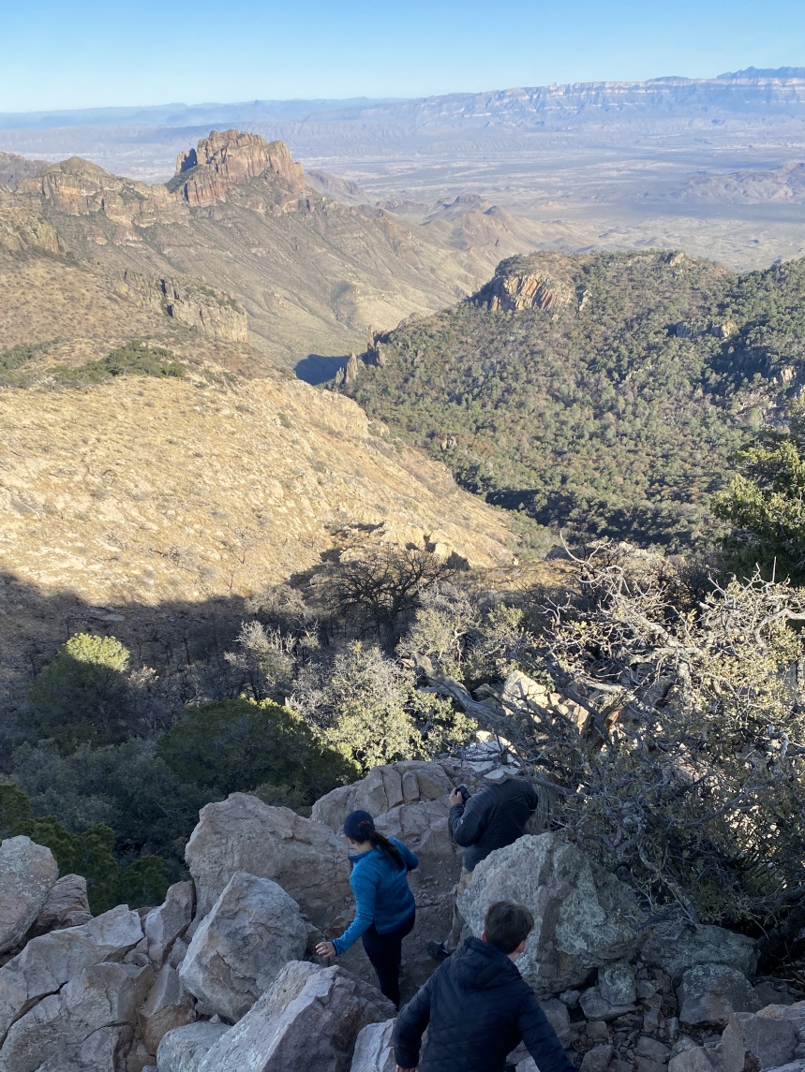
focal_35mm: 31
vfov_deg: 58.0
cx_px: 456
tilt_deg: -29.8
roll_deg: +3.4
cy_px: 632
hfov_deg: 45.3
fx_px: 961
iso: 32
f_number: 1.8
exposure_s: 1/1608
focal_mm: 4.25
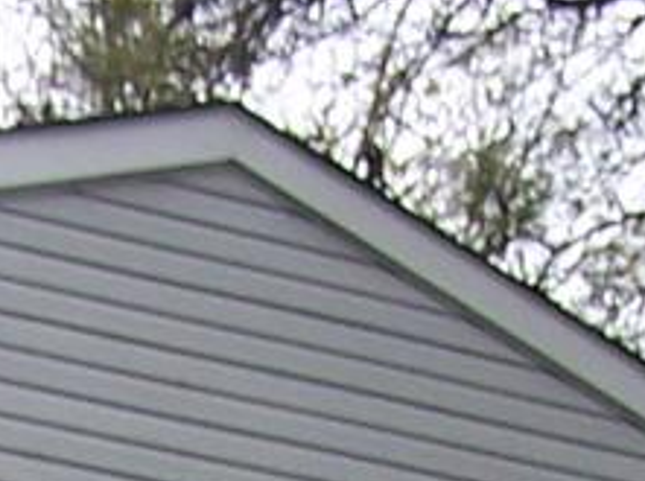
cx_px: 64
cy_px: 1513
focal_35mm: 248
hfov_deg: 8.0
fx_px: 4613
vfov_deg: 5.6
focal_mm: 6.3
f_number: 2.8
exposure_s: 1/180
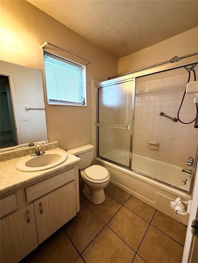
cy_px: 132
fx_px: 107
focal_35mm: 14
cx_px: 99
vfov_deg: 102.1
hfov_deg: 85.7
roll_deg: +0.5
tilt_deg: -9.3
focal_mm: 2.22
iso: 160
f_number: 2.2
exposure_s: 1/120
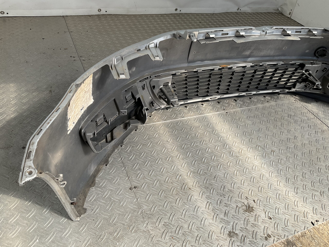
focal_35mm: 29
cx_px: 164
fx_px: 276
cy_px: 124
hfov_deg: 61.7
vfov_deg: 48.2
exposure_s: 1/519
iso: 16
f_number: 1.8
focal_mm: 3
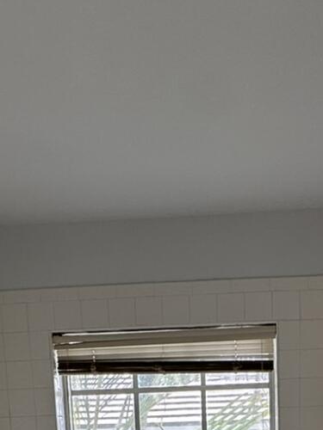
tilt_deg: -12.1
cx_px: 205
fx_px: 697
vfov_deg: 26.1
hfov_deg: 26.0
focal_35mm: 56
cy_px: 632
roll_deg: +1.5
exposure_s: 1/147
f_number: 2.2
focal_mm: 2.22
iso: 40
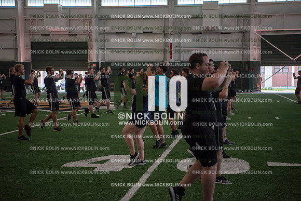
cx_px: 150
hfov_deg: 28.8
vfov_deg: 19.5
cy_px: 100
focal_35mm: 70
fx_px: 585
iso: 640
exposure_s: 1/320
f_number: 3.2
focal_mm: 70
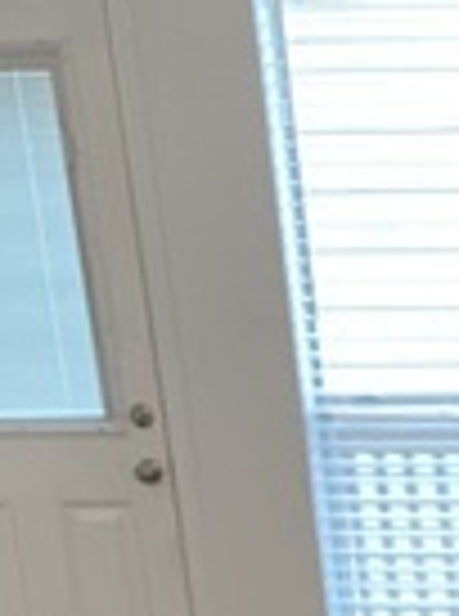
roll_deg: +2.2
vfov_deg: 13.3
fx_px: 2256
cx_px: 864
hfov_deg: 10.8
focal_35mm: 127
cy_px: 1248
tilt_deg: -23.9
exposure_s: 1/60
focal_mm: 4.25
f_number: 1.8
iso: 200
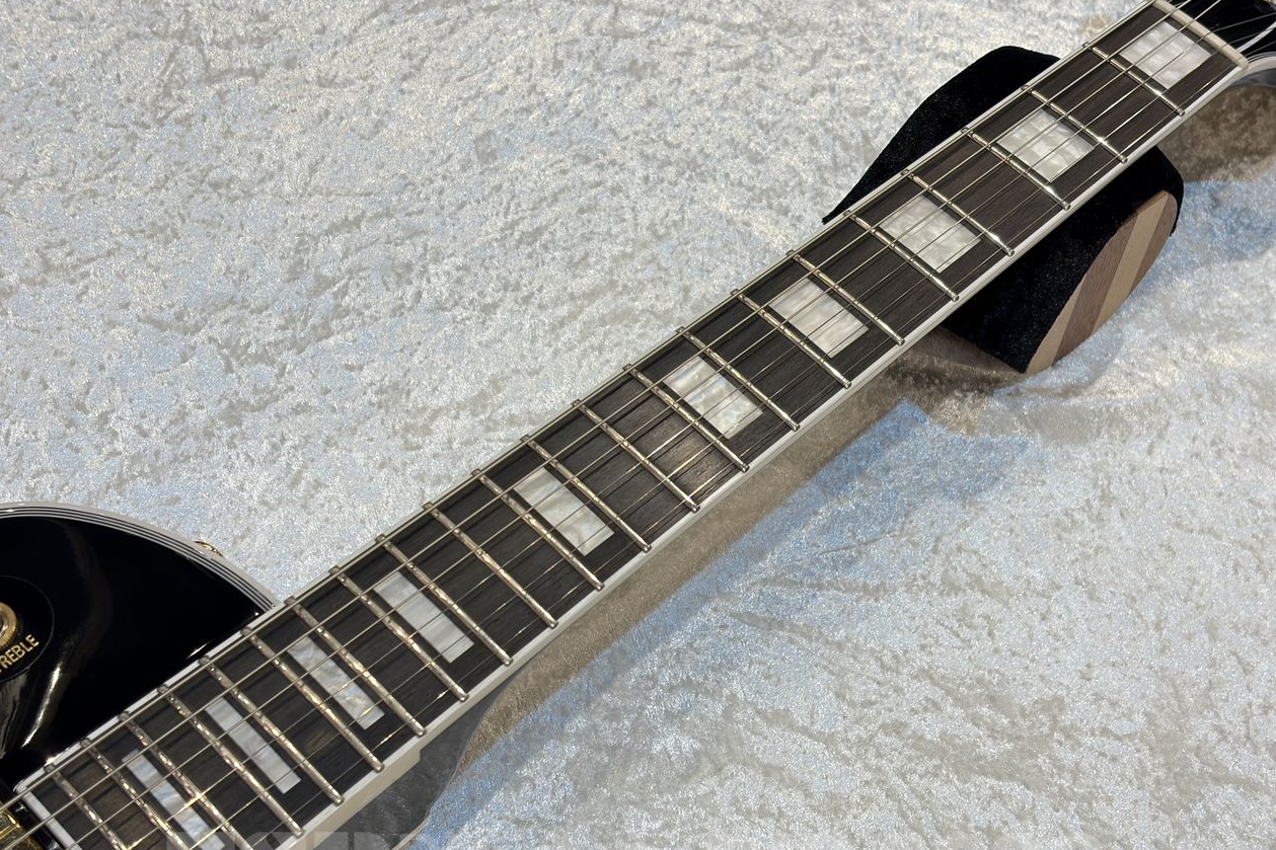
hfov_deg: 36.3
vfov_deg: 24.6
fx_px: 1949
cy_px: 476
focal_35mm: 55
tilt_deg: -53.7
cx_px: 636
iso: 80
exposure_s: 1/60
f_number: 1.6
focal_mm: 5.96
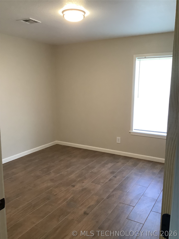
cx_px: 90
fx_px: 214
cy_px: 120
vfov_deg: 58.4
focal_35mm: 31
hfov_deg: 45.4
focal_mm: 3.3
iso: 250
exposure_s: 1/40
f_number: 2.4
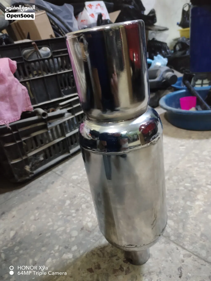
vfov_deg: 67.3
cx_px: 106
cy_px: 140
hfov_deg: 53.1
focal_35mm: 26
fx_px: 211
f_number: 1.8
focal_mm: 4.75
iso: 2267
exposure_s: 1/16.7
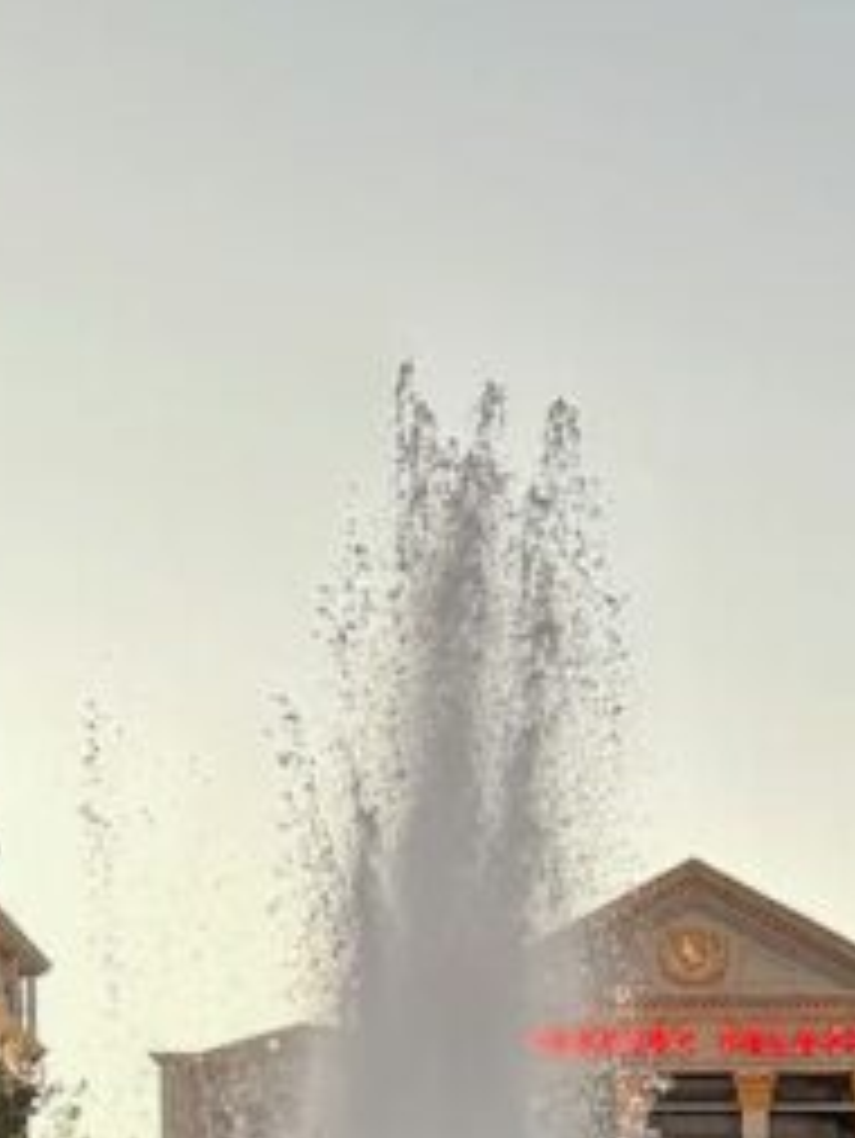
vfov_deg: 17.5
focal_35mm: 97
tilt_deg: -2.7
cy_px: 1867
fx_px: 3192
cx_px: 724
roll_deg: +0.1
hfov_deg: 15.1
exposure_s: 1/121
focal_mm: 6.86
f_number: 1.78
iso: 160
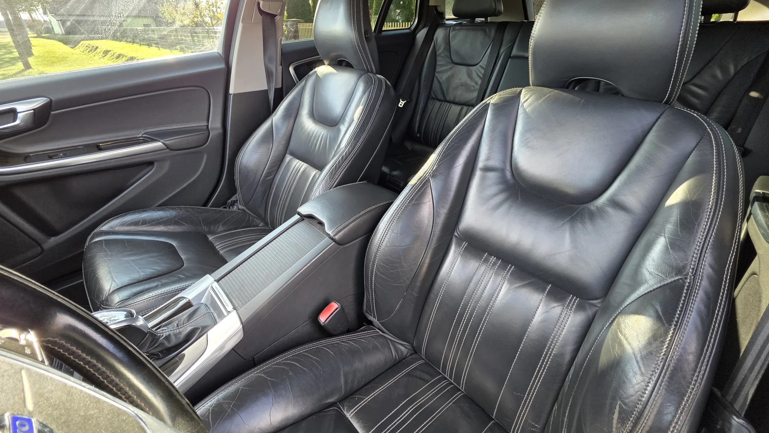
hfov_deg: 103.0
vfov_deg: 70.1
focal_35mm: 15
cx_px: 381
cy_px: 185
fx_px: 306
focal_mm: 2.2
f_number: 1.9
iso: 64
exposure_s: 1/100
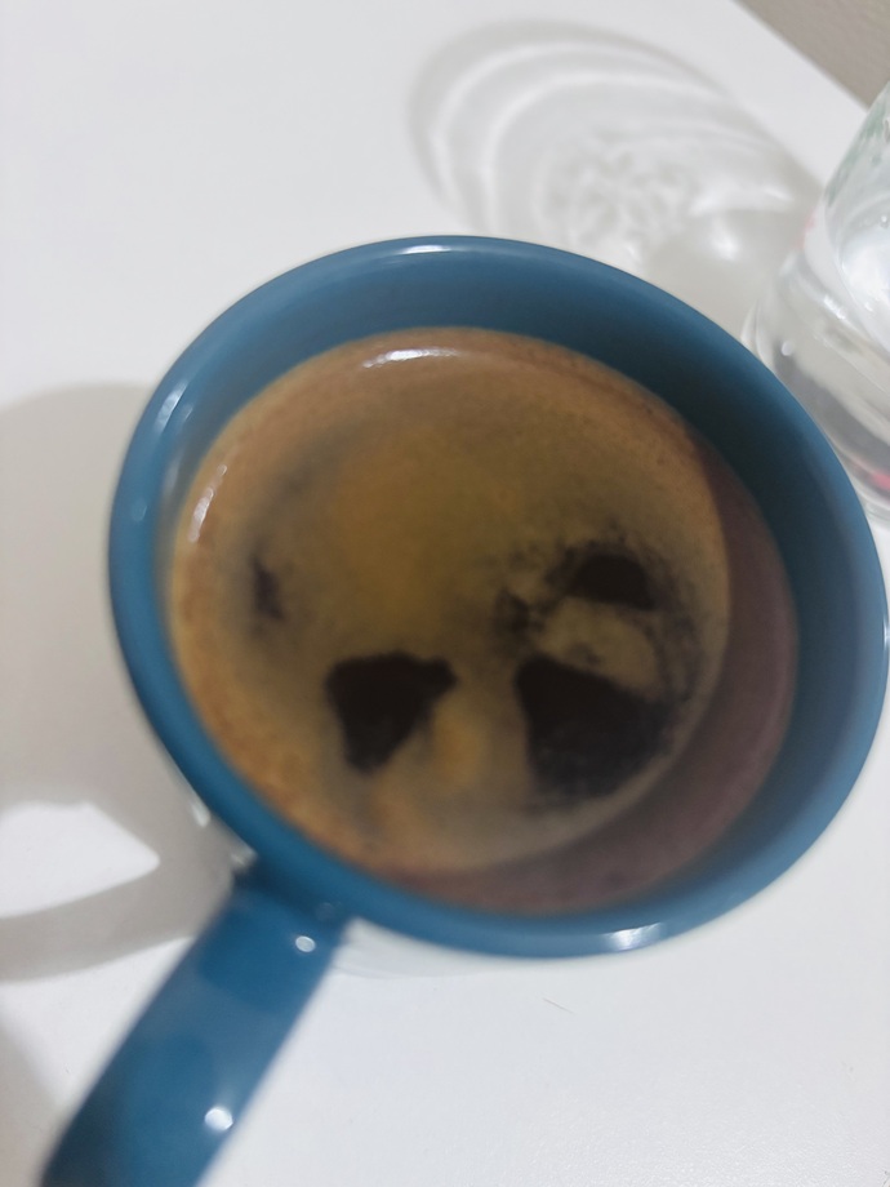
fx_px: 891
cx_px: 445
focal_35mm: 26
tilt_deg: -61.5
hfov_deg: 53.1
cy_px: 594
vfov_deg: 67.3
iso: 640
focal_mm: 5.96
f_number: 1.6
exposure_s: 1/37
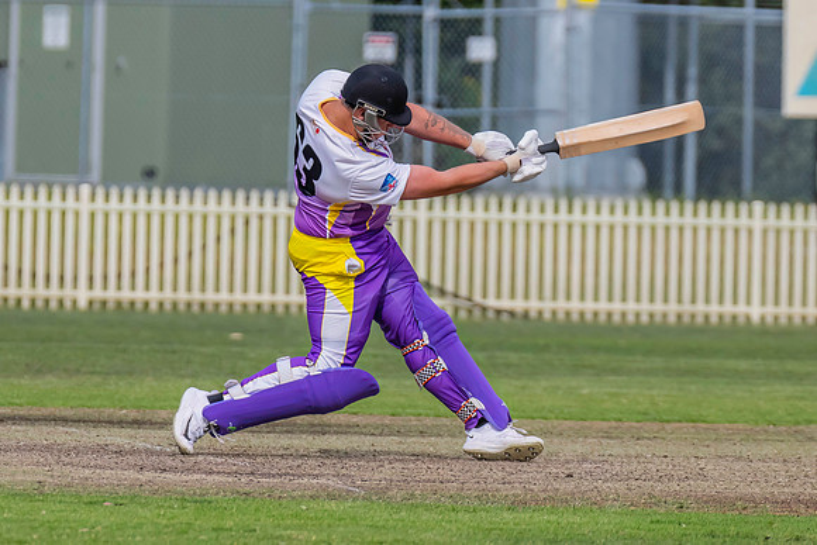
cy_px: 261
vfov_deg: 2.0
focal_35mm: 695
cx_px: 287
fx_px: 15774
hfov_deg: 3.0
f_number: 6.3
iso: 800
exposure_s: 1/2500
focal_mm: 410
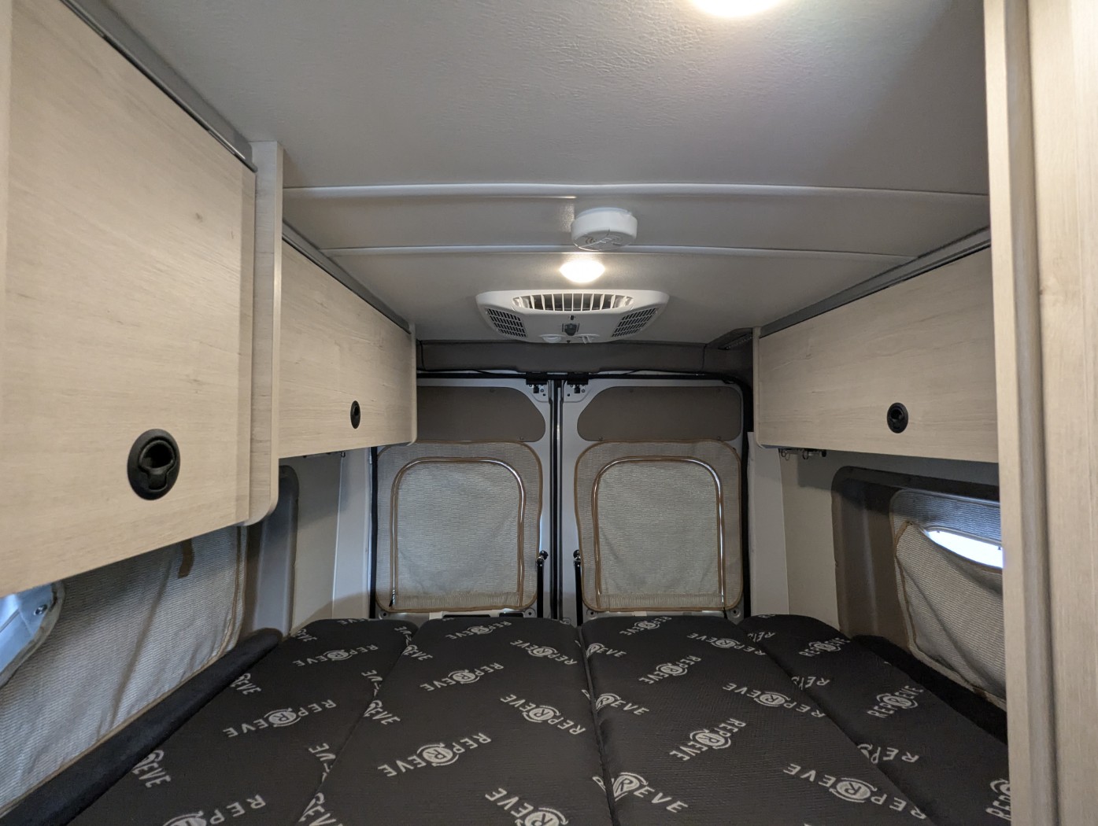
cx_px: 549
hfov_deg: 94.4
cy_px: 413
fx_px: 508
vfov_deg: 78.2
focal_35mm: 16
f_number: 2.2
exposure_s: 1/76.3
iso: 306
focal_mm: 2.35
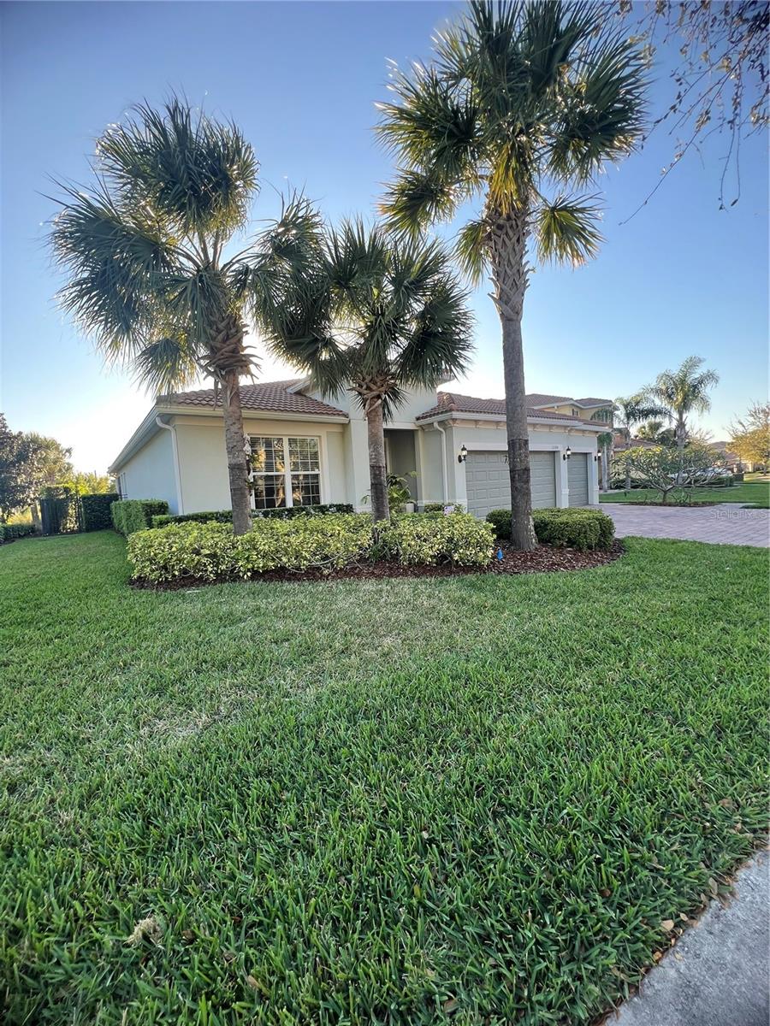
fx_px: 386
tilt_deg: -3.5
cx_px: 385
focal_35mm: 13
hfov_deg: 89.9
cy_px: 513
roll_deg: +4.1
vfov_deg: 106.2
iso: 32
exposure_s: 1/164
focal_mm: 1.57
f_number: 1.8
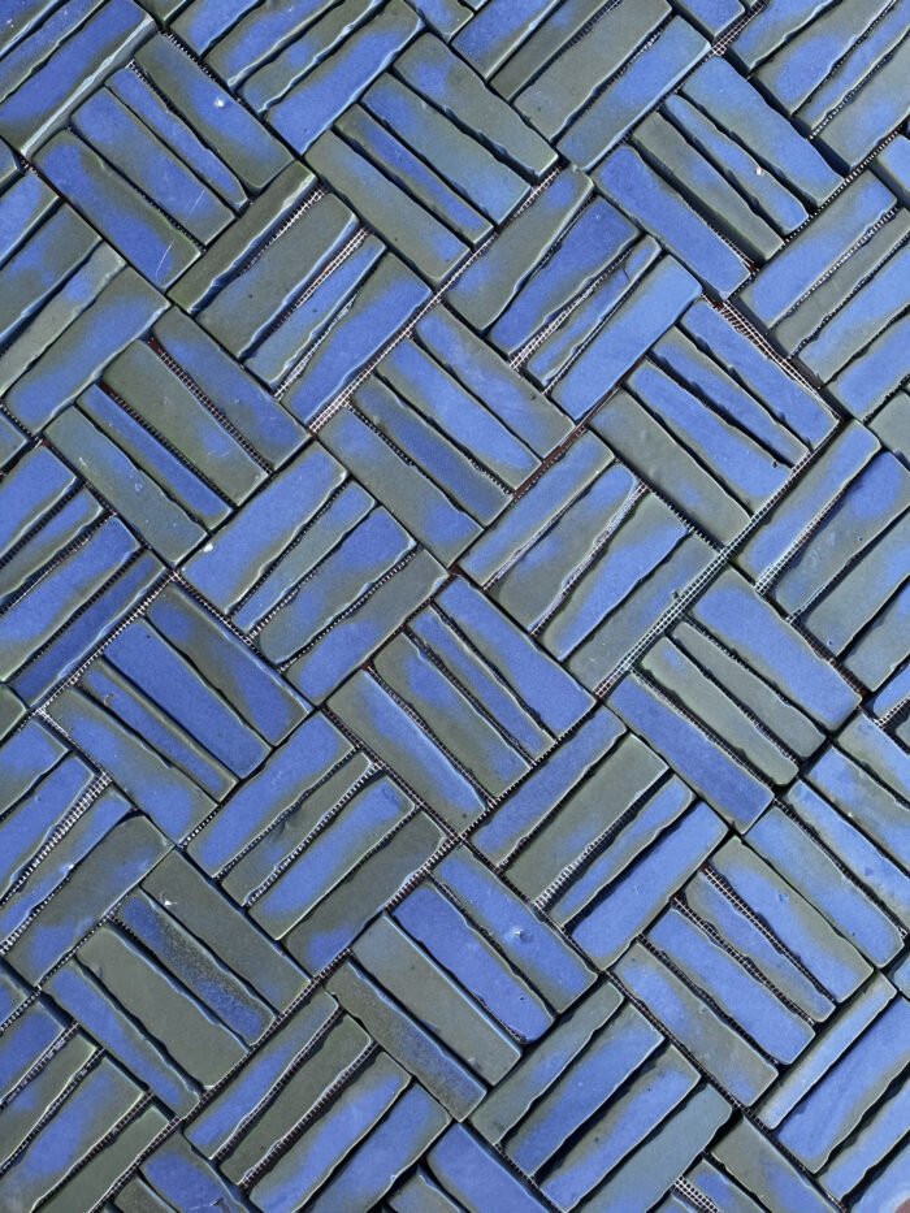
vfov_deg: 67.3
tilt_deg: -88.0
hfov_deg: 53.1
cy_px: 606
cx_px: 455
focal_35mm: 26
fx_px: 911
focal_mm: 5.1
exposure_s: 1/442
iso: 50
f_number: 1.6
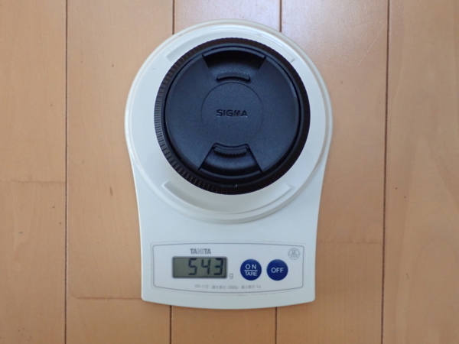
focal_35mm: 46
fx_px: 610
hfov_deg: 41.2
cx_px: 230
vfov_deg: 31.5
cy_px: 172
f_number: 3.1
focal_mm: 8.41
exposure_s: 1/40
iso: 800
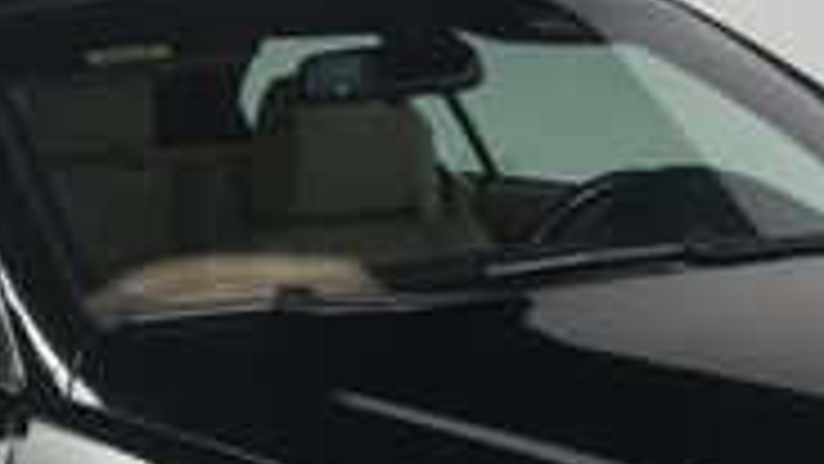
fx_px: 3125
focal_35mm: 143
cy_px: 626
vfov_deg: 8.4
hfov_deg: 15.0
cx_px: 540
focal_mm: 26
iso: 100
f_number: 9
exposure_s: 1/160
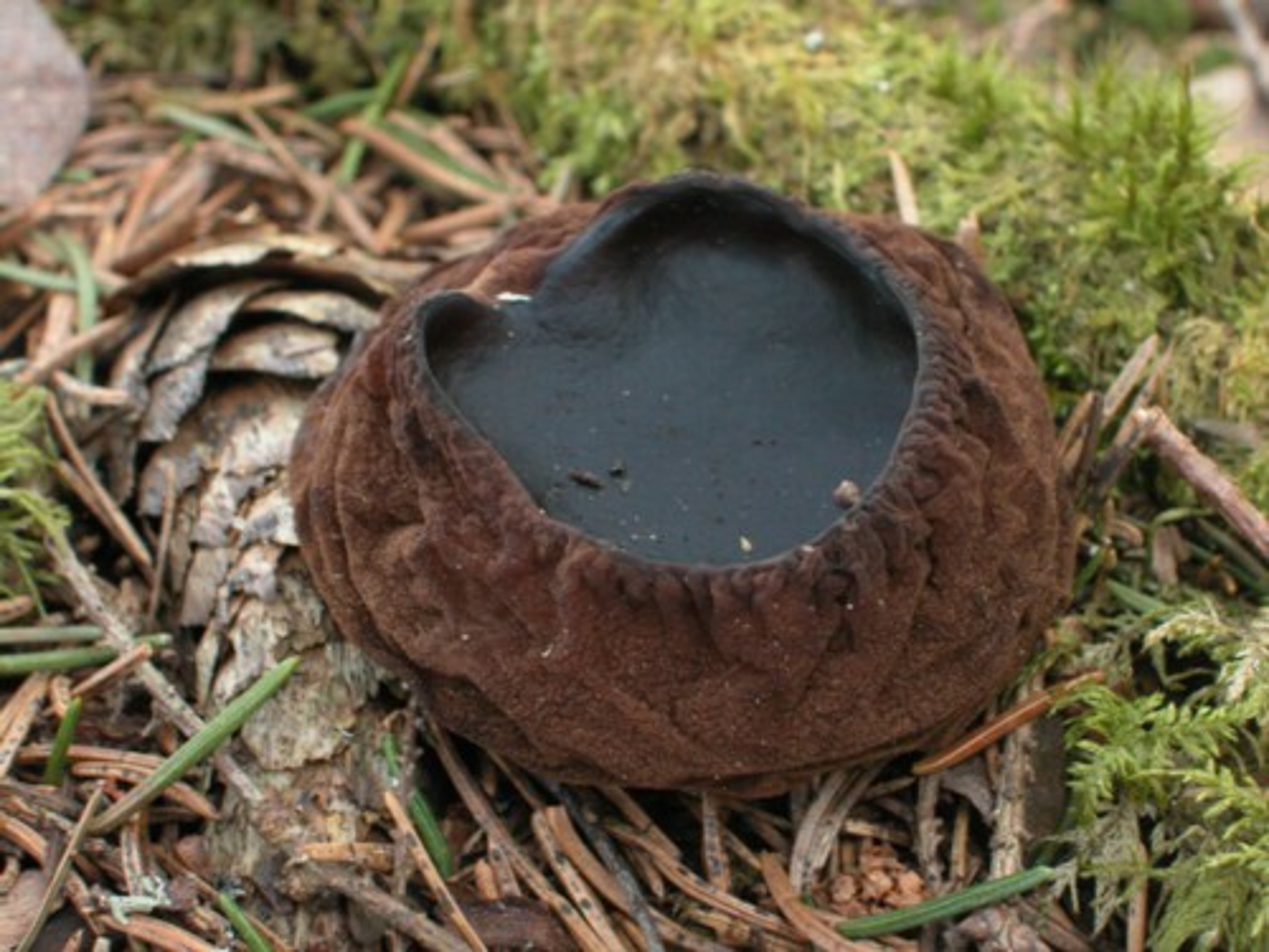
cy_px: 476
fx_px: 3116
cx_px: 634
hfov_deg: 23.0
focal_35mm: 85
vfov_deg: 17.4
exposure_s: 1/6
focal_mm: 21.4
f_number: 7.6
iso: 200
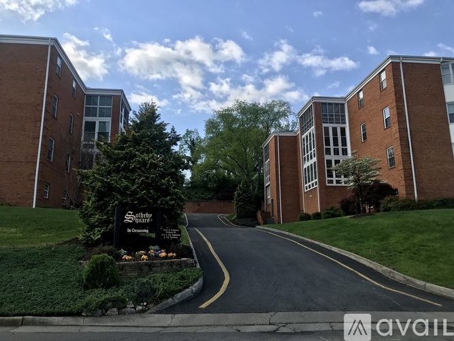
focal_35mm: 28
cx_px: 227
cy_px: 170
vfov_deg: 49.7
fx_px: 367
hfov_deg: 63.5
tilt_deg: +12.6
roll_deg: +0.2
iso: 20
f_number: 1.8
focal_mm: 3.99
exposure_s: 1/1570
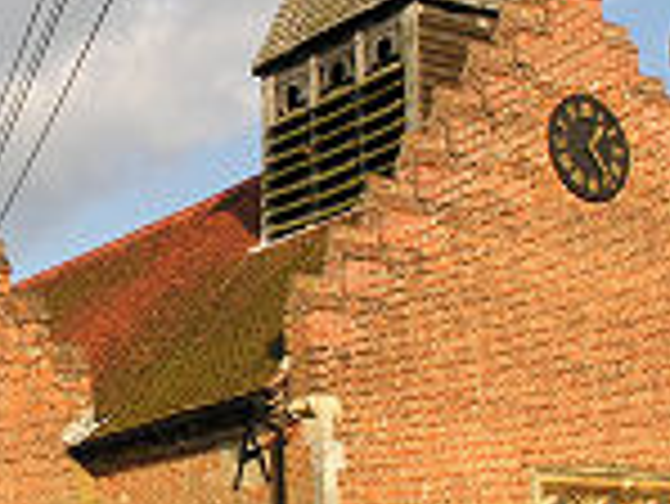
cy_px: 245
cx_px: 162
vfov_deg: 13.7
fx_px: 2092
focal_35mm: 108
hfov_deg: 18.1
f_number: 5.6
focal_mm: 8.9
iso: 50
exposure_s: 1/152
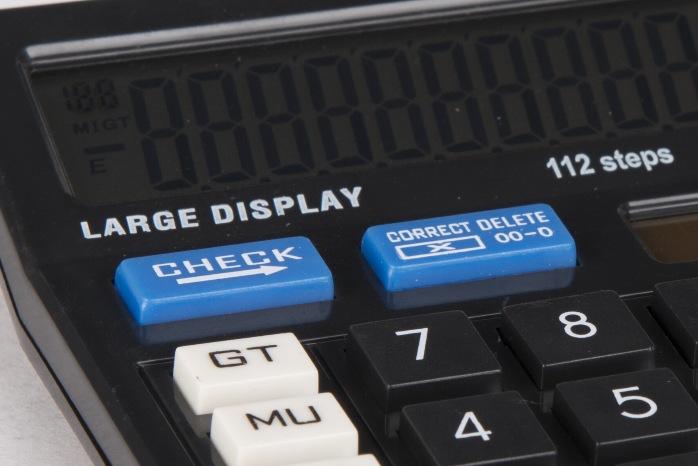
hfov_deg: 4.5
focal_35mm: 462
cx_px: 639
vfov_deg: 3.0
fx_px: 8961
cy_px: 240
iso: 100
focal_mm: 112
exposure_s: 1/125
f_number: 11
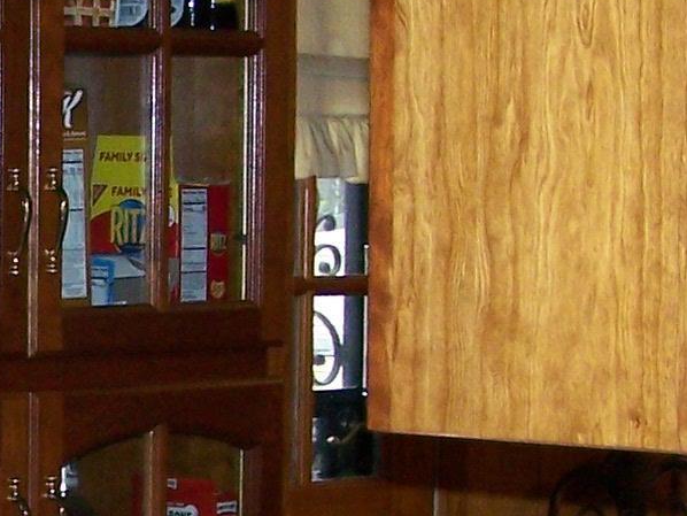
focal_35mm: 180
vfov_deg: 8.2
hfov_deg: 10.6
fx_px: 3574
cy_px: 471
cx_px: -368
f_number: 2.8
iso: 160
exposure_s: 1/60
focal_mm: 6.3
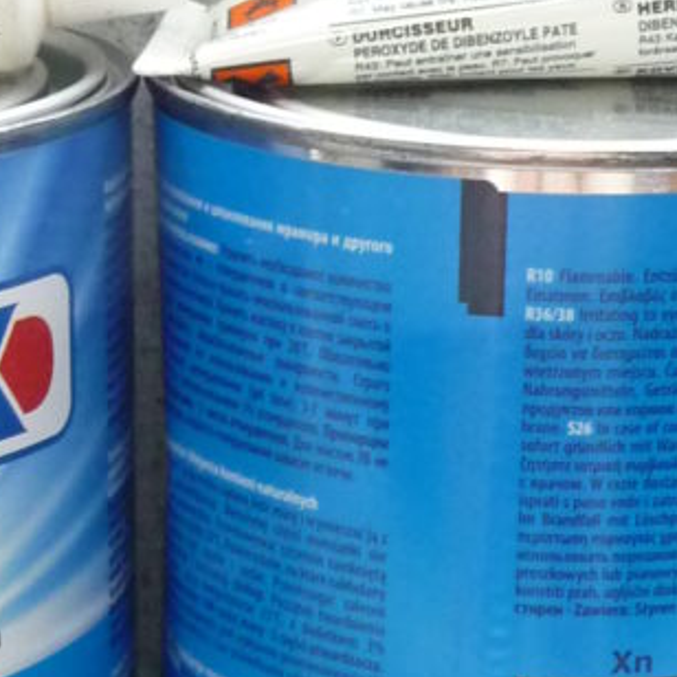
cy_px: 237
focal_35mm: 100
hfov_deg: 17.3
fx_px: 2213
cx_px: 137
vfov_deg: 17.4
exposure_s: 1/15
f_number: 3.3
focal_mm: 4.7
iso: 400
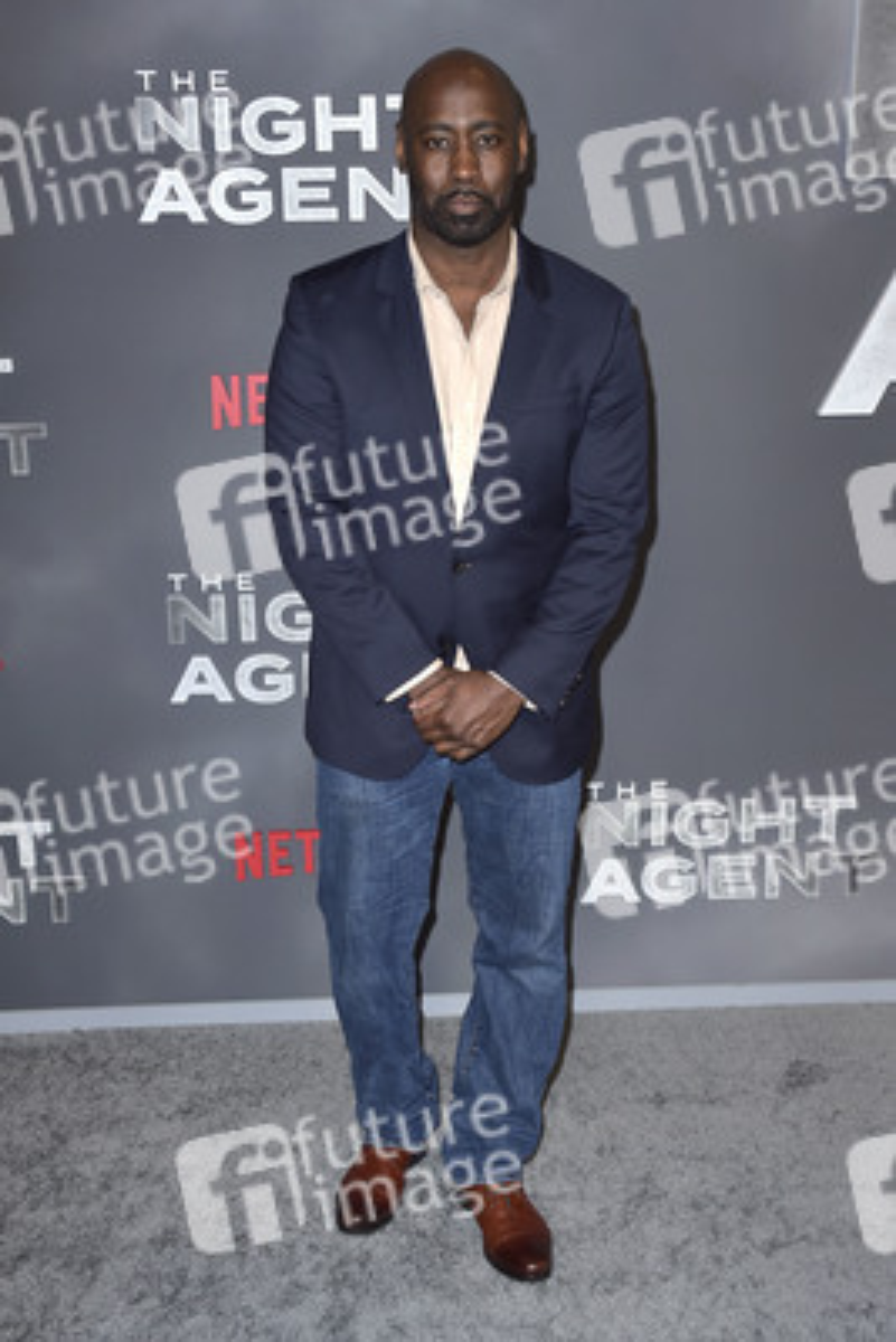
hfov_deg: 31.9
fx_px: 1567
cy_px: 671
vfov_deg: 46.4
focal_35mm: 42
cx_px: 448
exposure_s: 1/250
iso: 400
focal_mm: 42
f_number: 6.3
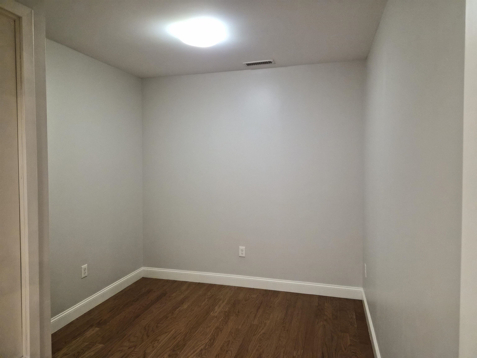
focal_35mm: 23
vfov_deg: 58.9
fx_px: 317
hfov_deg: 73.9
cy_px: 179
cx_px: 238
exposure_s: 1/120
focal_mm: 5.4
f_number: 1.8
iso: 1000
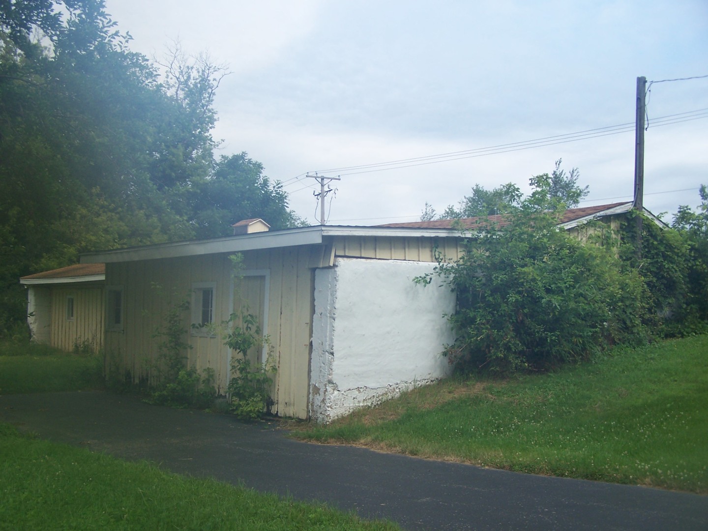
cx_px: 354
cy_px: 266
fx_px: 777
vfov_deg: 37.7
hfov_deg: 49.0
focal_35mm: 38
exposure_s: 1/800
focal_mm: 6.3
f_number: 2.8
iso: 80
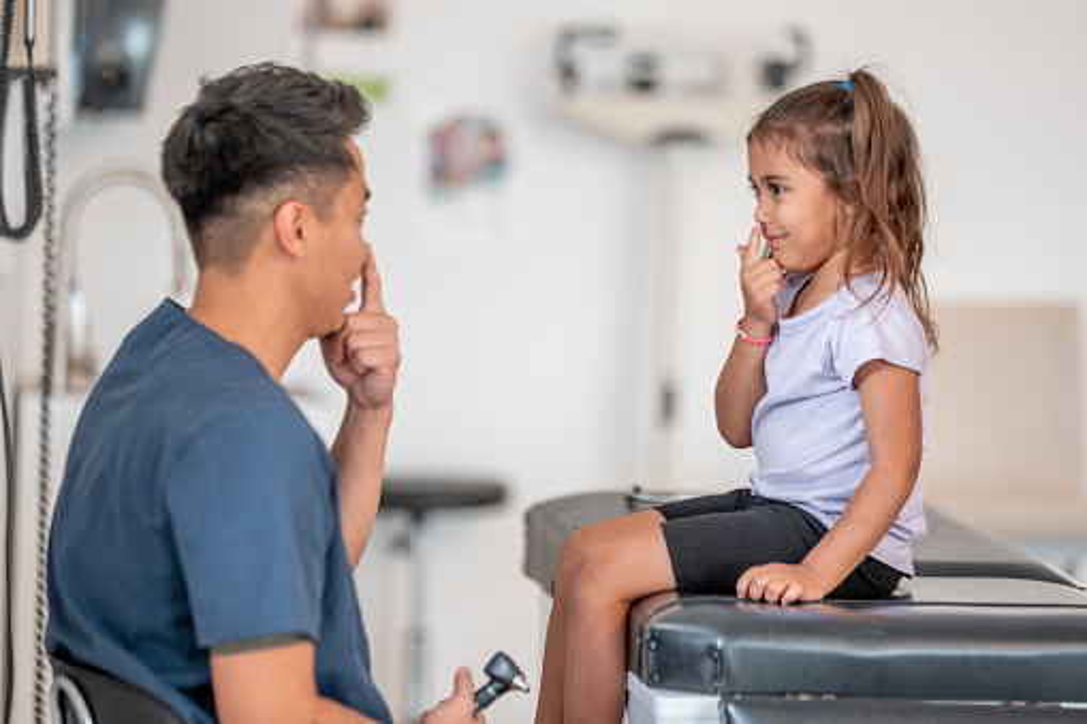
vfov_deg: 10.2
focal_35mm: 135
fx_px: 4075
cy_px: 362
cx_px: 544
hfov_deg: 15.2
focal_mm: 135
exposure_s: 1/250
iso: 320
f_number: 1.8
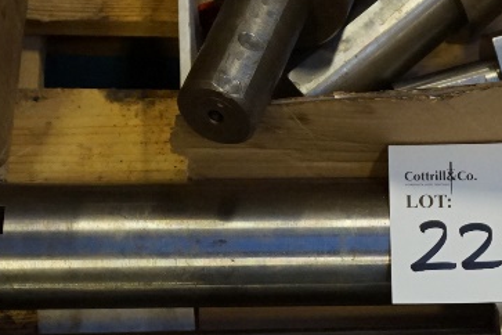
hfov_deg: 20.9
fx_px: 1358
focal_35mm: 97
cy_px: 466
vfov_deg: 13.4
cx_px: 335
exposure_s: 1/160
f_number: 4
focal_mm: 23
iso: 2500
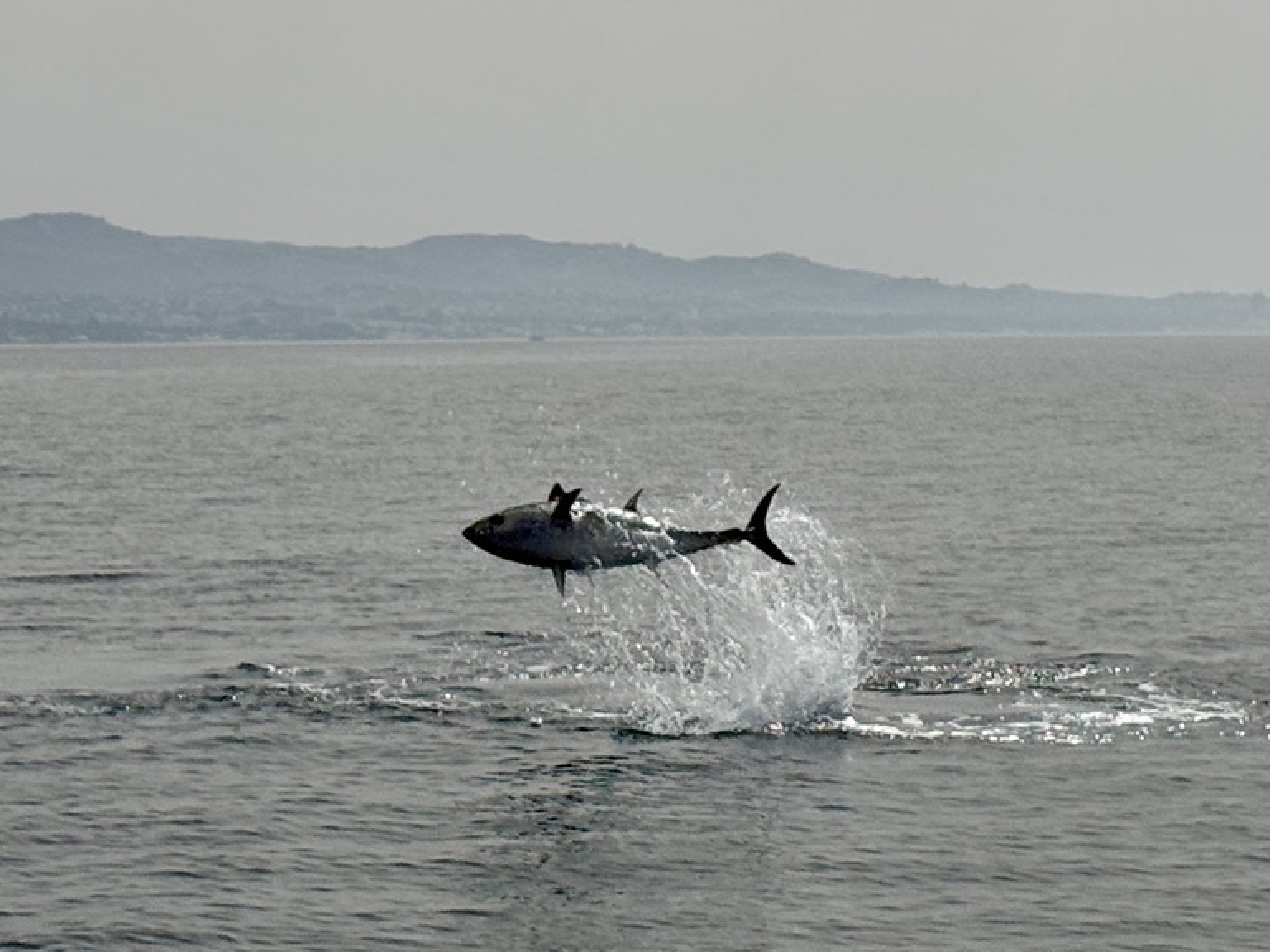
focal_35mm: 64
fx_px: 2348
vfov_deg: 22.9
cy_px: 562
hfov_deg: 30.3
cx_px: 627
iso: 50
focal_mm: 6.76
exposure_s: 1/16129
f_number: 1.78
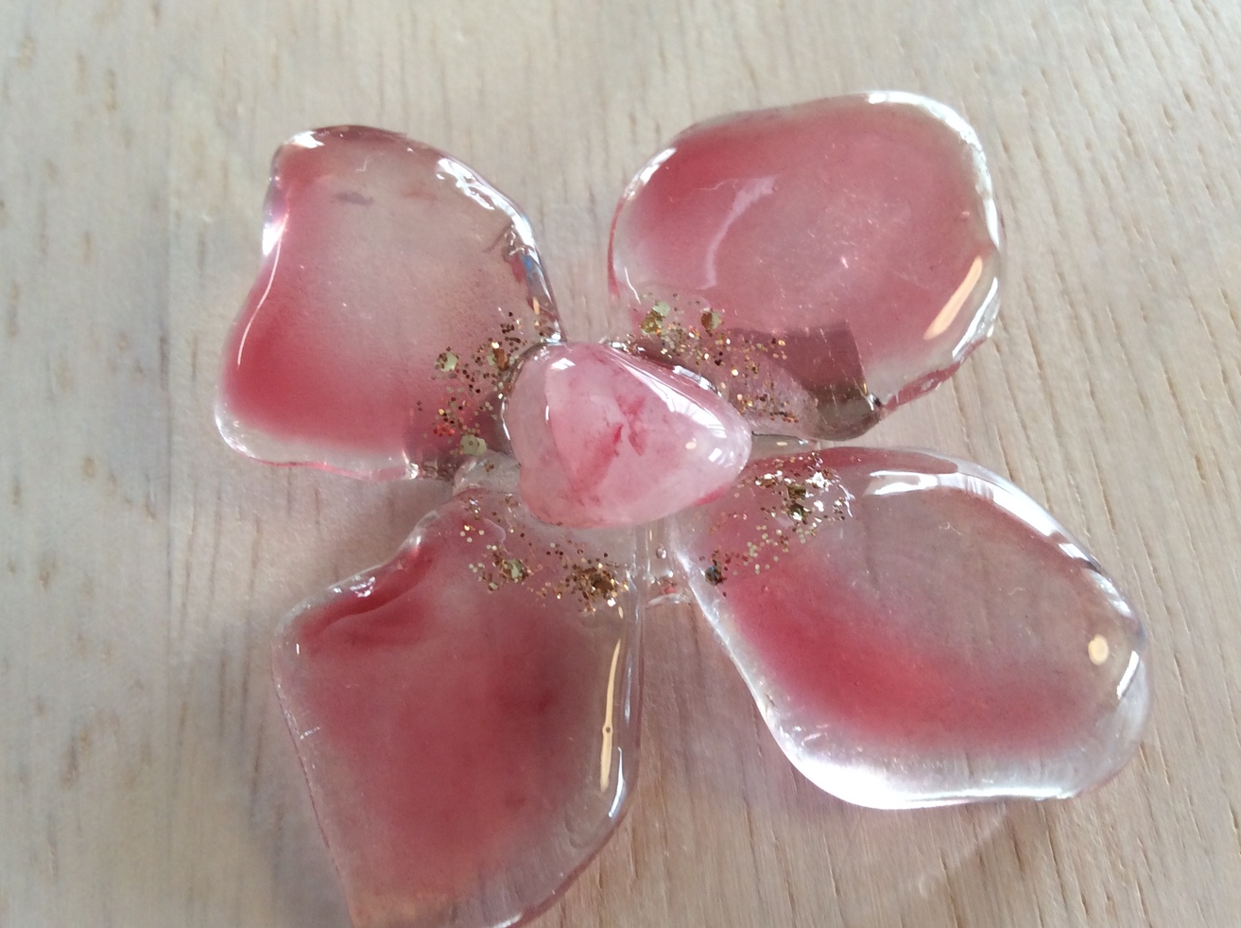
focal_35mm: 39
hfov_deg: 47.9
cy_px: 438
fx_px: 1396
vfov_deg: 36.7
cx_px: 646
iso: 32
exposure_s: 1/40
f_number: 2.4
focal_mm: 3.3
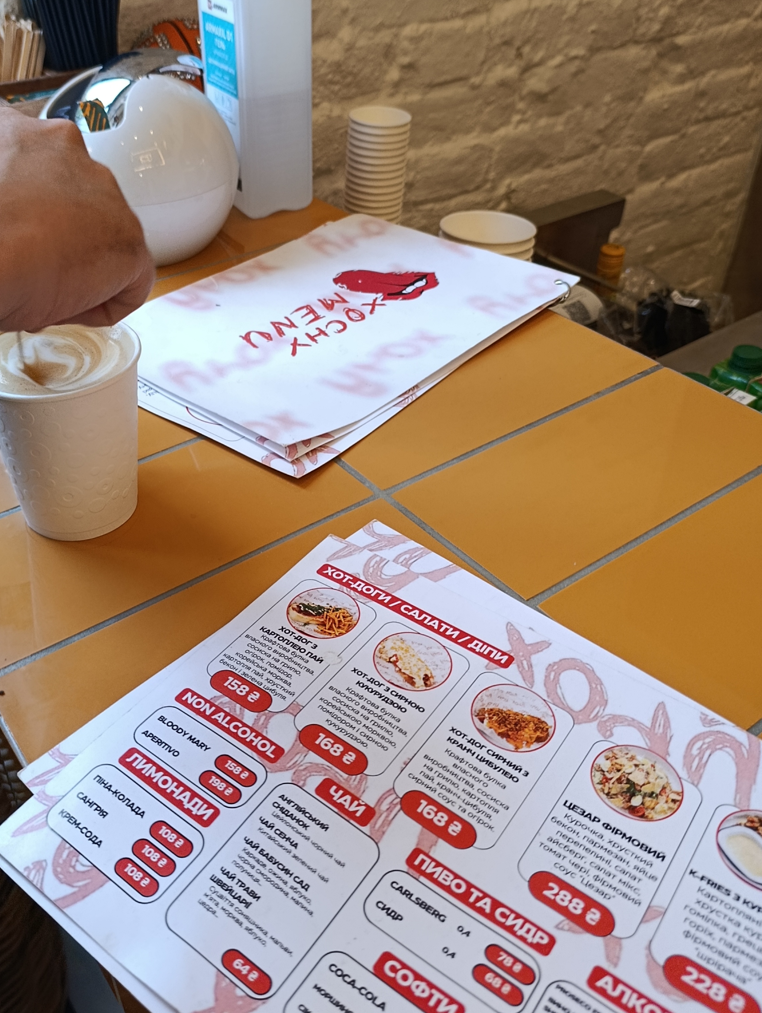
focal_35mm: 31
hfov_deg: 45.0
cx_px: 266
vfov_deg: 58.2
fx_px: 908
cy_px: 462
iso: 891
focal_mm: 6.11
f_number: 1.65
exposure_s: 1/100
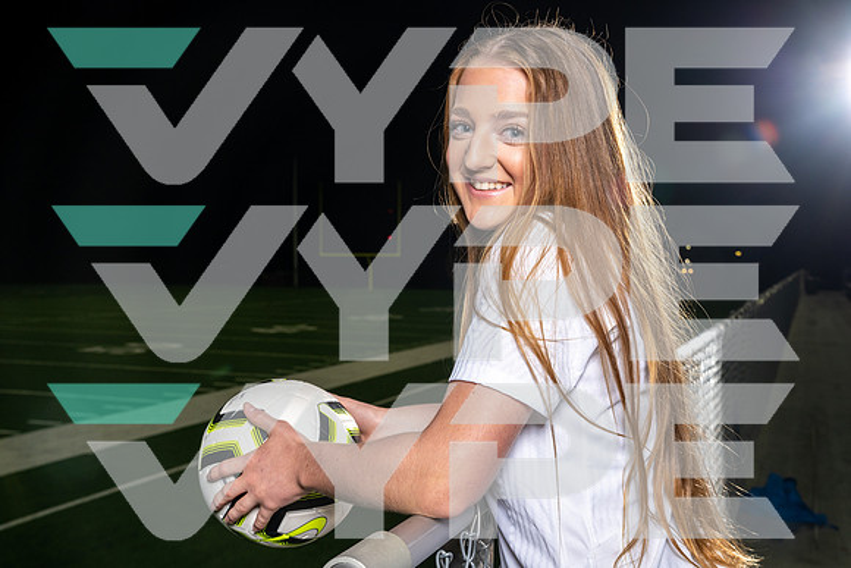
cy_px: 284
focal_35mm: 44
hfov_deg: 44.5
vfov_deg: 30.5
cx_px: 426
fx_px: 1040
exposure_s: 1/250
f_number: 9
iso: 320
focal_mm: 44
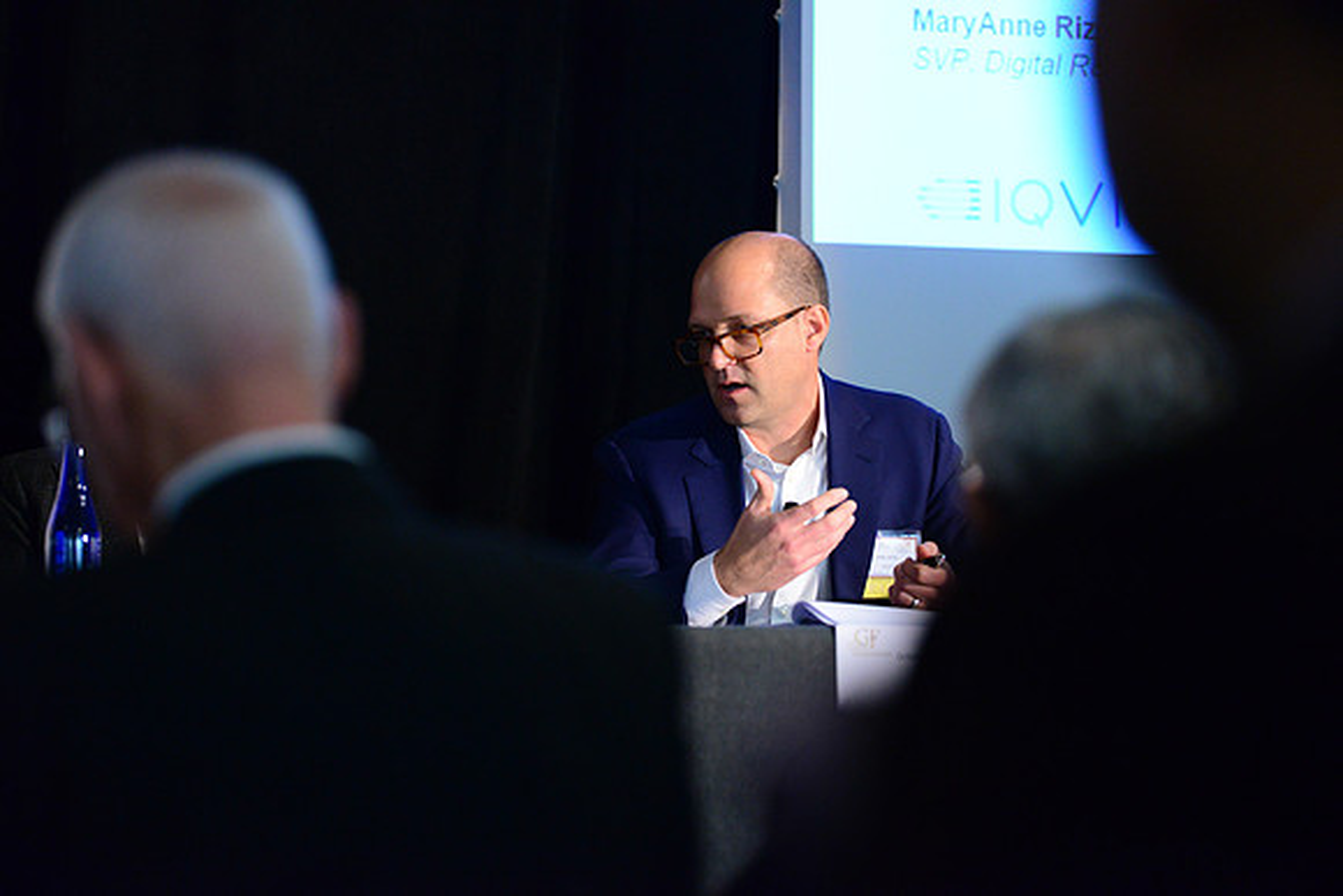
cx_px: 672
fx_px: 4328
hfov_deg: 17.6
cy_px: 448
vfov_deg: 11.8
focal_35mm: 116
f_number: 2.8
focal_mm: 116
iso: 4000
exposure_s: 1/320
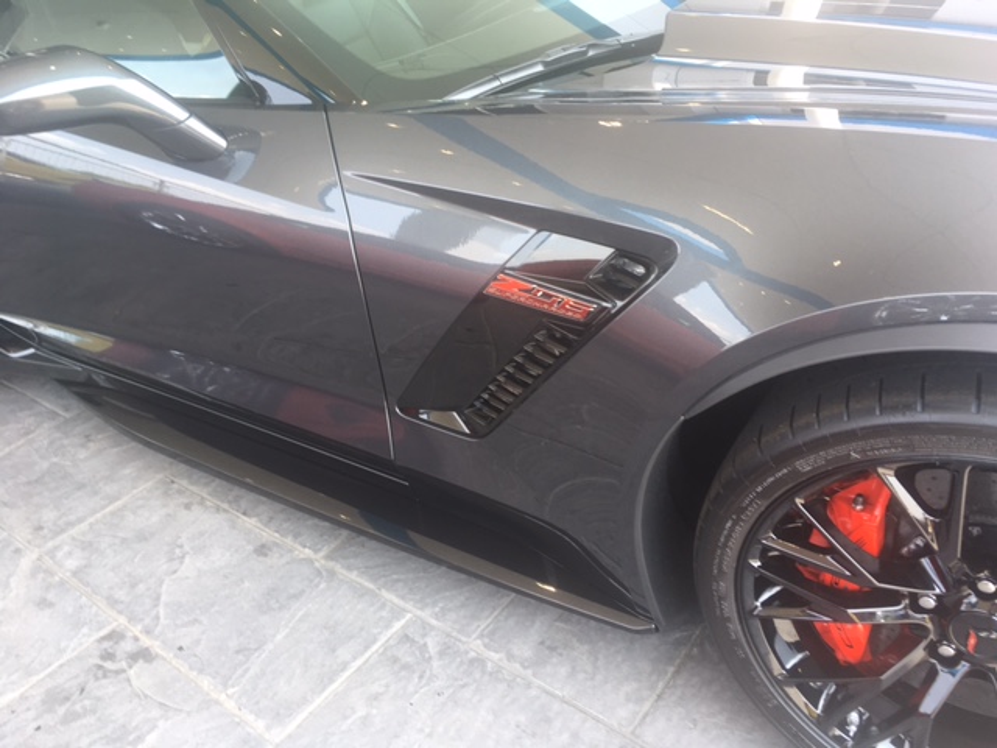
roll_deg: +5.9
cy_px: 374
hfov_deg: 61.7
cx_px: 498
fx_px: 835
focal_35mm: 29
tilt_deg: -29.0
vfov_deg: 48.2
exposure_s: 1/60
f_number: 2.2
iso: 25
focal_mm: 4.15
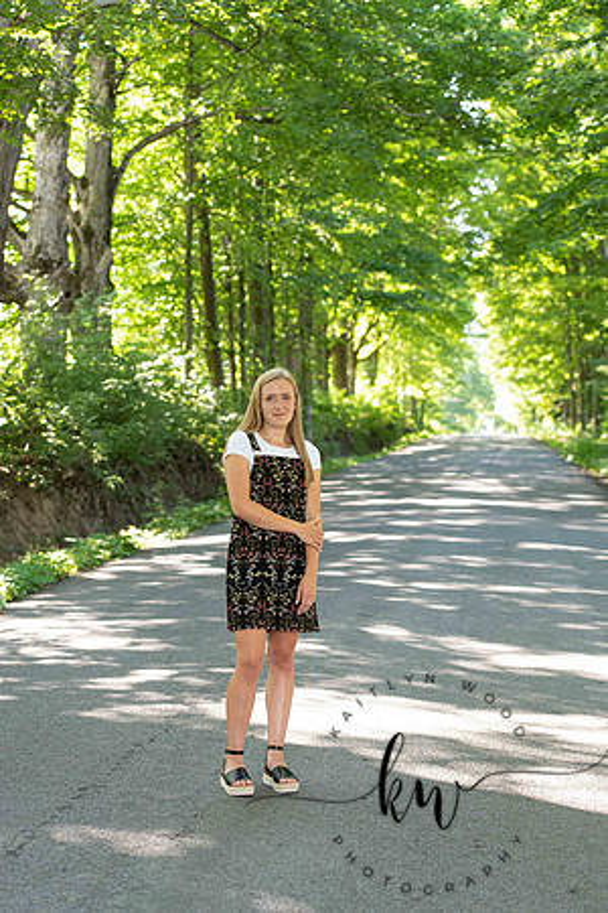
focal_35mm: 70
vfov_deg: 28.8
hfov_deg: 19.5
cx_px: 304
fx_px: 1773
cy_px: 456
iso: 640
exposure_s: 1/200
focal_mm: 70
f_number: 3.5
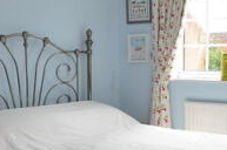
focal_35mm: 51
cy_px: 70
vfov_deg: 26.4
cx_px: 186
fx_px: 321
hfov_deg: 37.4
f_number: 5.6
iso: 125
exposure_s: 1/60
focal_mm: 10
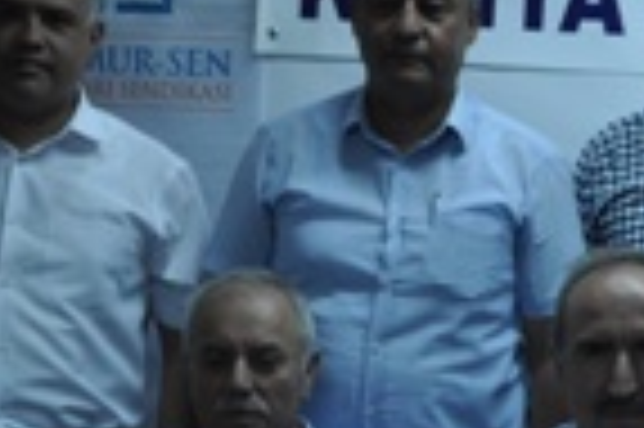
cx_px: 639
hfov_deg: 17.7
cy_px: 284
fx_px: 2019
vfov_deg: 12.1
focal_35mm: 113
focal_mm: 24
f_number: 4.5
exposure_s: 1/80
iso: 400
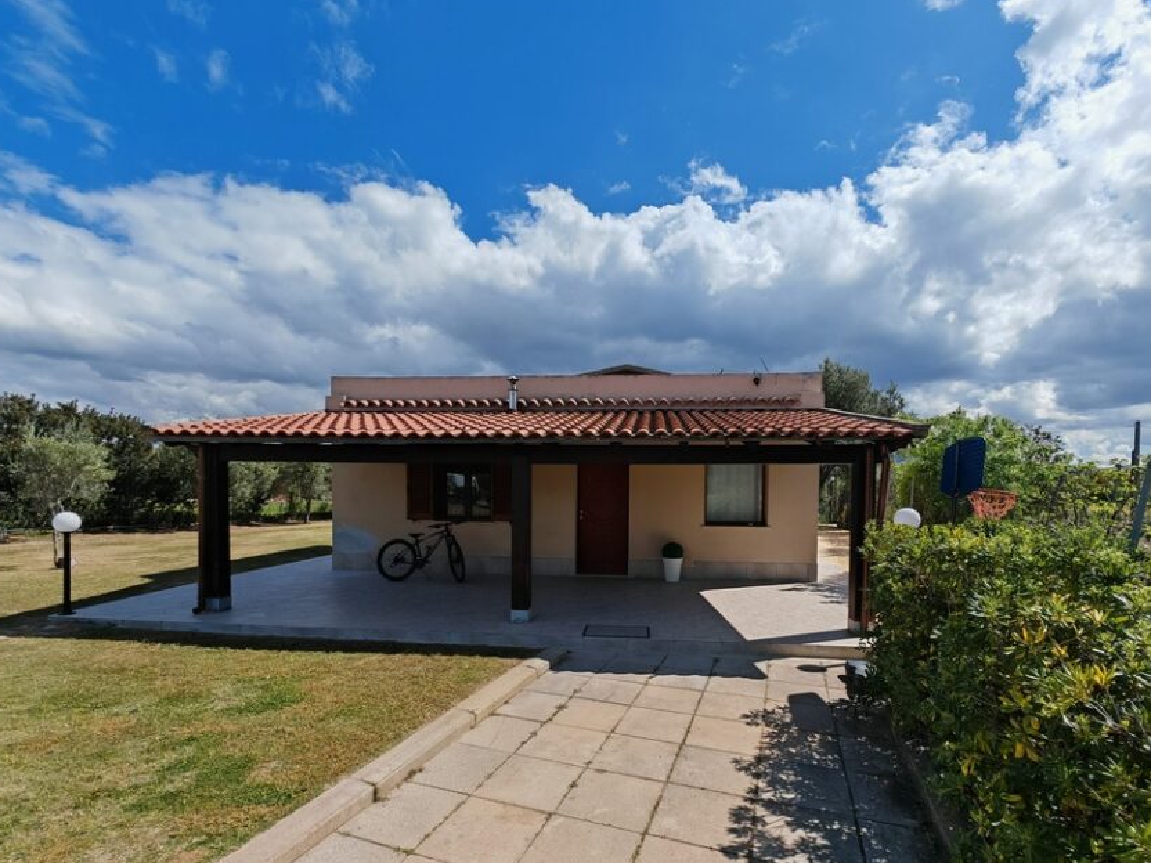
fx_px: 532
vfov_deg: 77.6
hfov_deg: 94.4
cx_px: 602
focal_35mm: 16
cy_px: 499
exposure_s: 1/1500
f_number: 2
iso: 50
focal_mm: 1.82
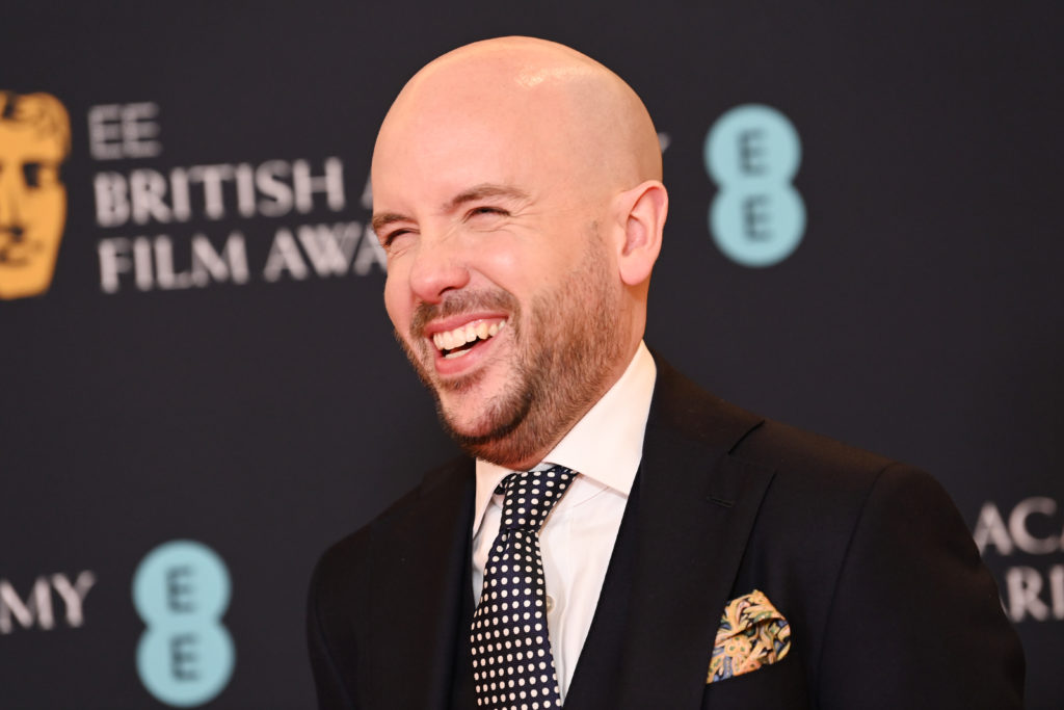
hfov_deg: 10.3
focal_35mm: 200
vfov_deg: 6.9
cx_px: 532
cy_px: 355
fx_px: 5912
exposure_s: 1/320
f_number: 4
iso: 2500
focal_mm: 200
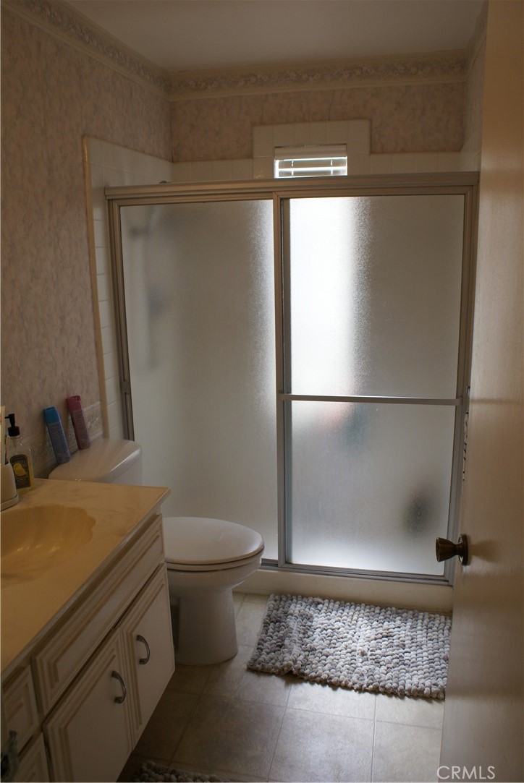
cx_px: 262
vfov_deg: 67.3
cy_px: 392
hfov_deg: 48.0
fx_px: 588
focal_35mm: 27
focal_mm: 18
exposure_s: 1/50
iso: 100
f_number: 5.6
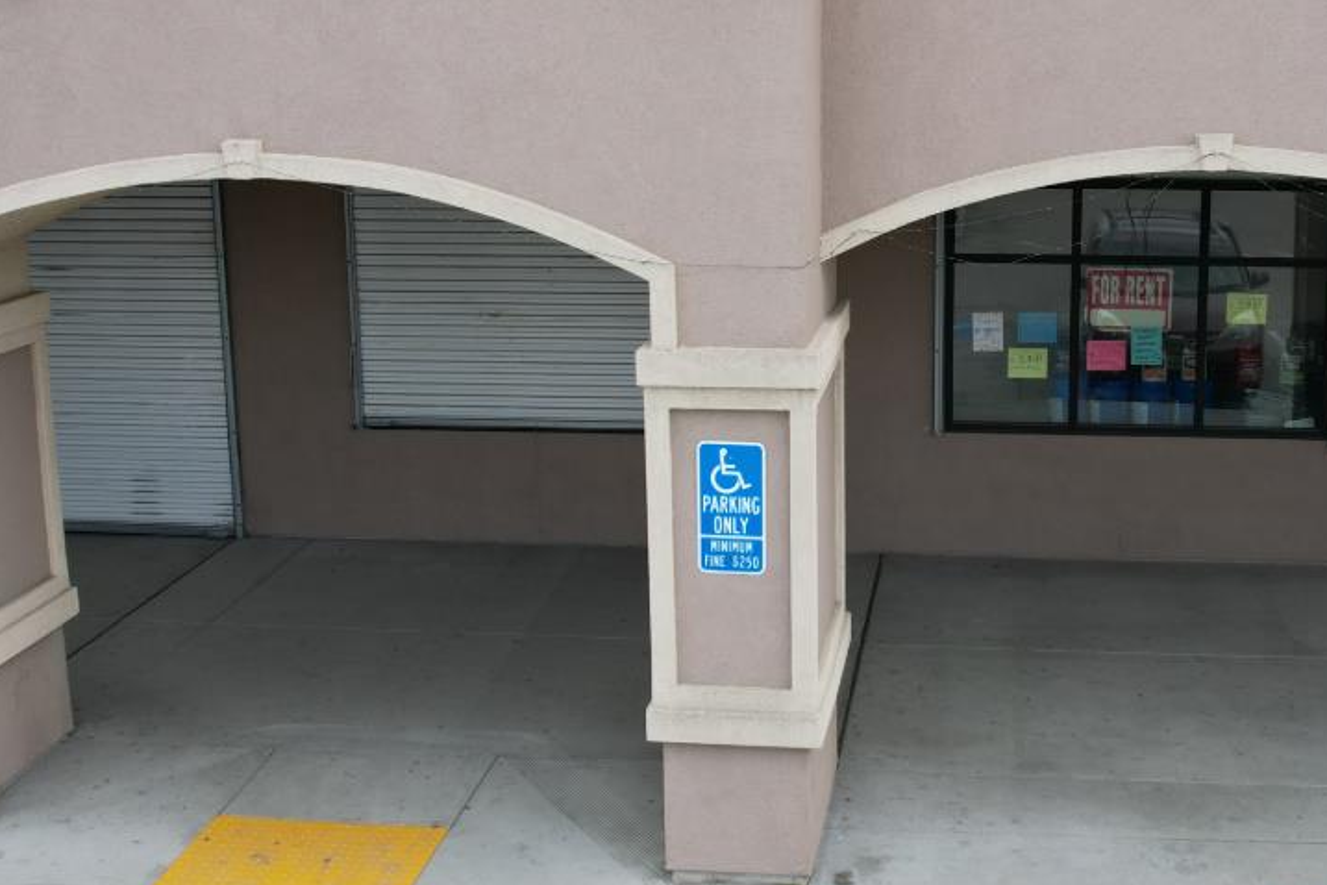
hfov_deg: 42.2
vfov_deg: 29.1
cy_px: 318
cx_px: 875
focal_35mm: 46
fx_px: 1695
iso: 150
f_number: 2.8
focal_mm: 8.38
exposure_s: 1/1000
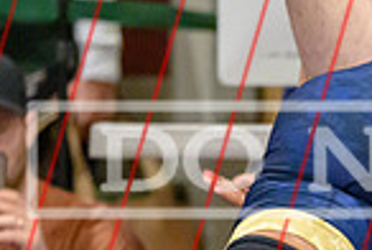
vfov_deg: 1.5
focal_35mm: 902
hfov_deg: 2.3
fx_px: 9340
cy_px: 233
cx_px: 595
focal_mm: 200
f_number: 2.8
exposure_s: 1/800
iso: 18000
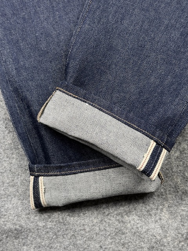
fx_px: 348
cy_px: 126
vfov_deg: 39.7
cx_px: 94
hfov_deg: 30.3
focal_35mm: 48
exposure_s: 1/100
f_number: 1.78
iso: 64
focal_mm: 6.76
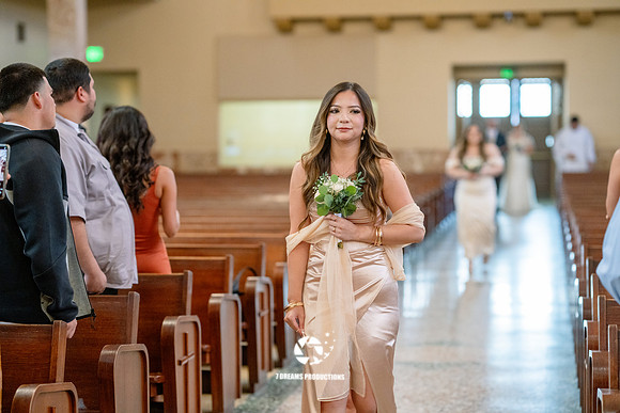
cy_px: 206
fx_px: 1464
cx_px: 310
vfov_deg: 16.1
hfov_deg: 23.9
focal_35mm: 85
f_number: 2
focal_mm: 85
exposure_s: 1/125
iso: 2000
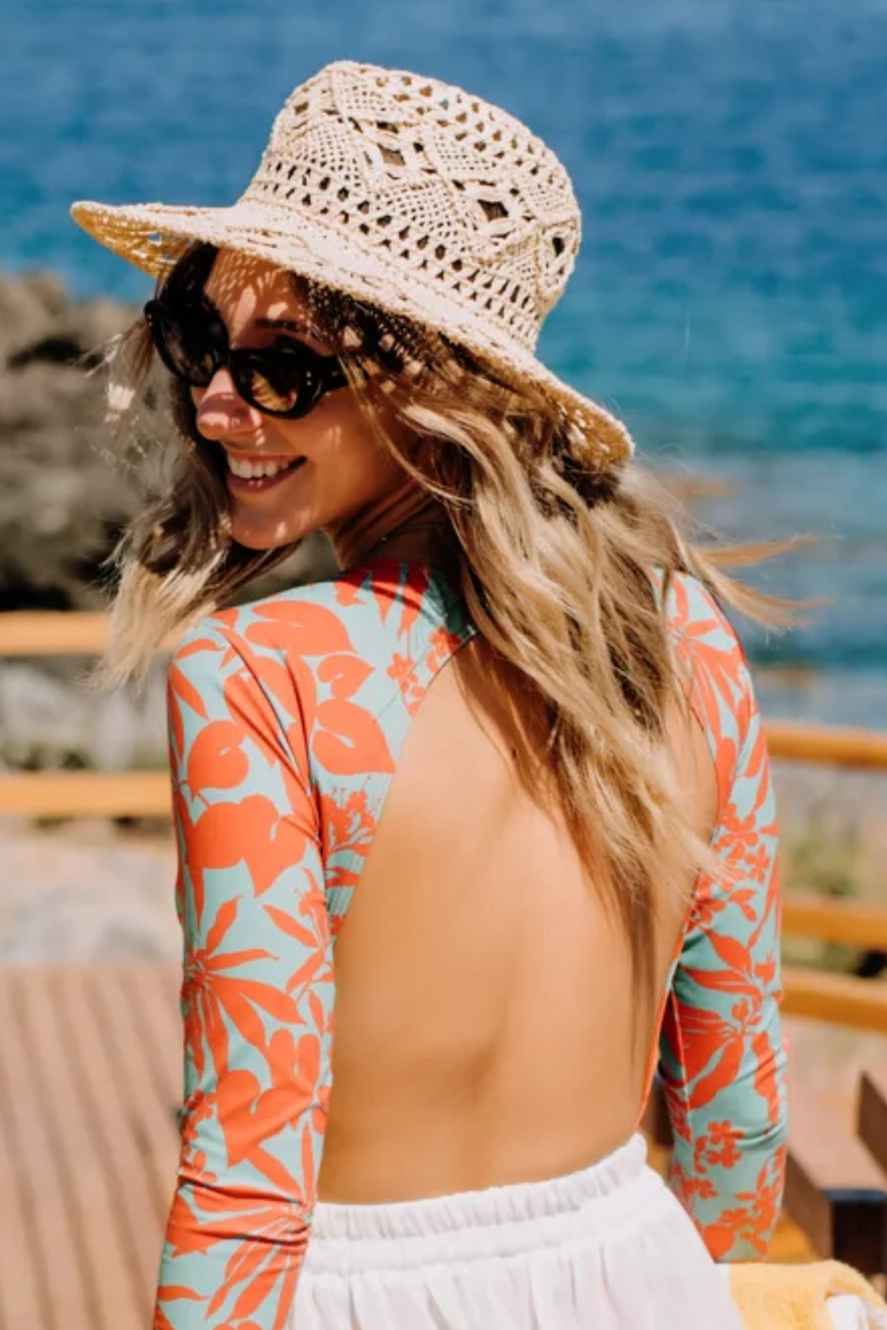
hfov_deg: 7.1
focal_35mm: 194
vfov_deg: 10.6
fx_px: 7169
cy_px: 1086
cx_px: 82
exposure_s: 1/1250
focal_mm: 50
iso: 100
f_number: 4
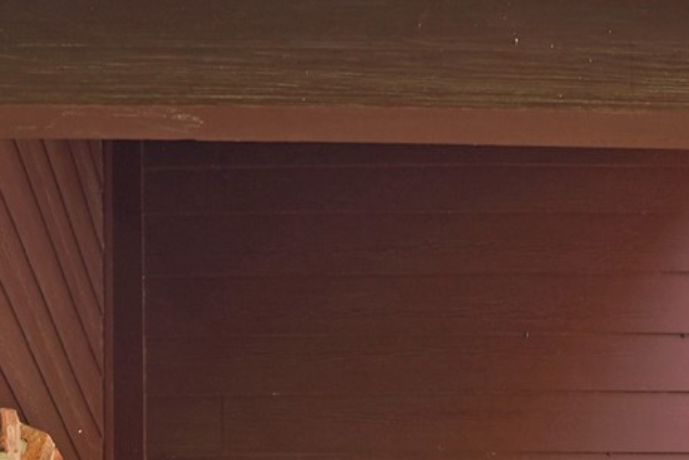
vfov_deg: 14.7
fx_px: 1436
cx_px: 492
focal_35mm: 75
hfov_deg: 26.7
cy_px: 947
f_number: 7.1
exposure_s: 1/200
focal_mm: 16
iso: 200
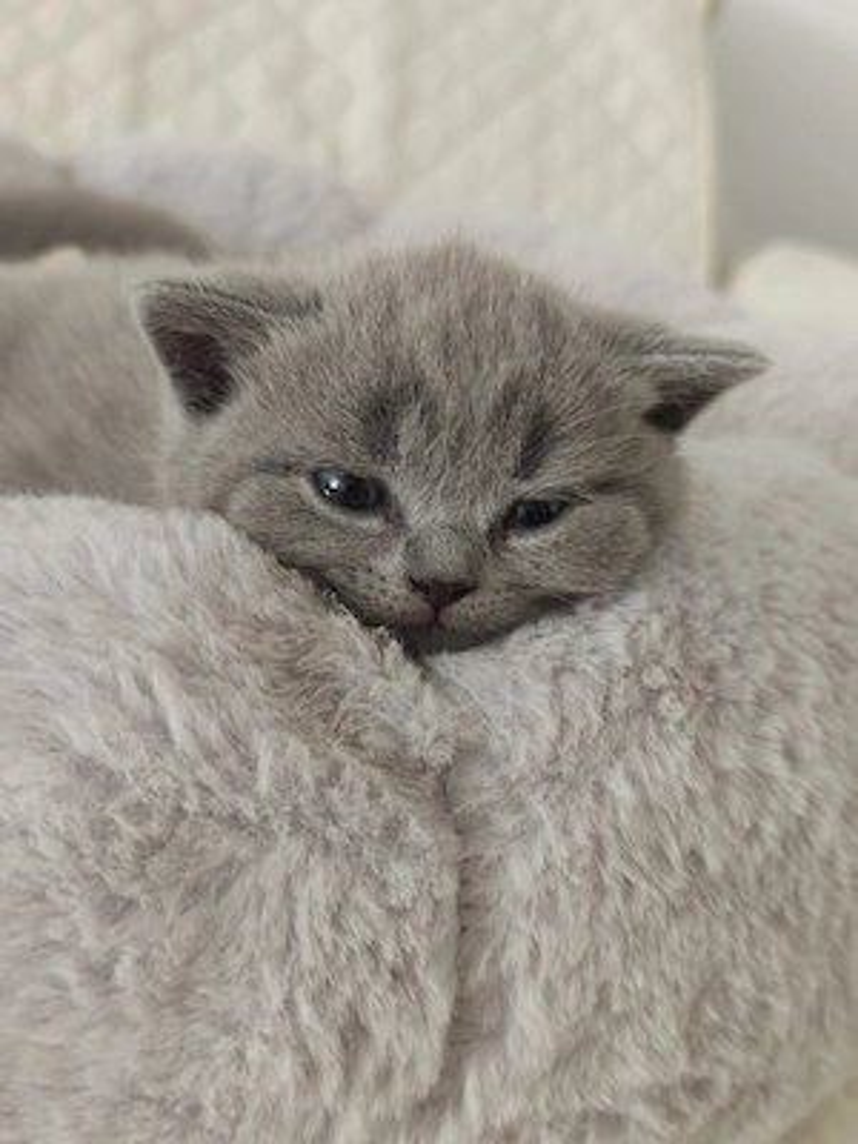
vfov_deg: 52.6
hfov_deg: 40.7
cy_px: 572
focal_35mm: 35
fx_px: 1157
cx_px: 429
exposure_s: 1/25
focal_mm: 6.04
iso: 1600
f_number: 1.7
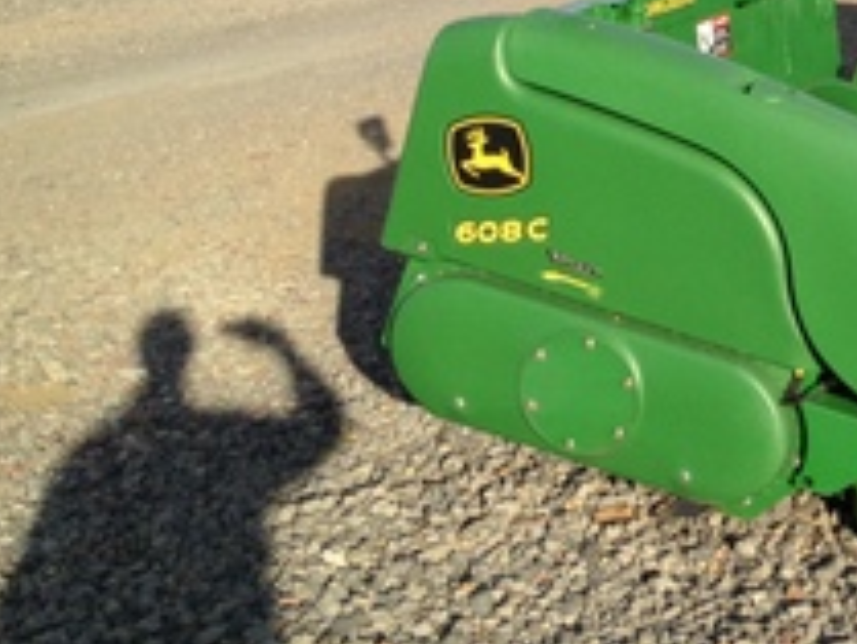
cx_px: 968
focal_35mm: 91
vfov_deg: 16.2
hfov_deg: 20.4
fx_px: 2254
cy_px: 148
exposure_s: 1/1416
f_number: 2.4
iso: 50
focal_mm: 4.28
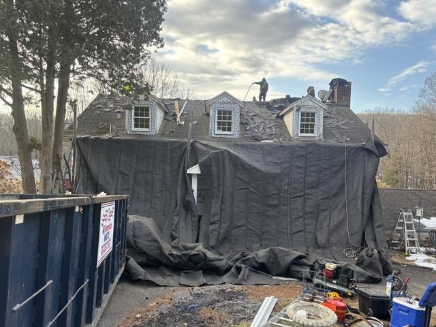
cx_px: 218
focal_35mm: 26
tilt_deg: +1.2
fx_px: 327
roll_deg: -1.6
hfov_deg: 67.3
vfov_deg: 53.1
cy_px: 164
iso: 50
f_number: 1.6
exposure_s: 1/334
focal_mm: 5.96
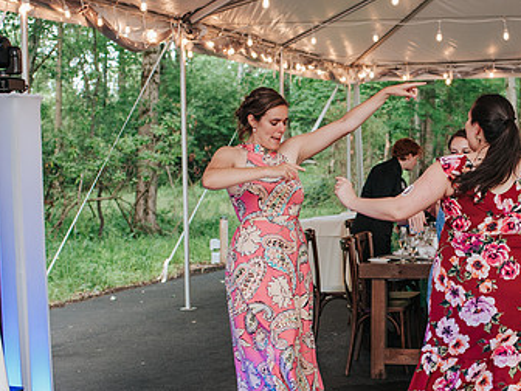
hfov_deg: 22.3
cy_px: 277
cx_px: 402
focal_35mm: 87
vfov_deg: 16.9
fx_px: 1309
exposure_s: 1/200
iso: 800
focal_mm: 35
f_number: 2.8
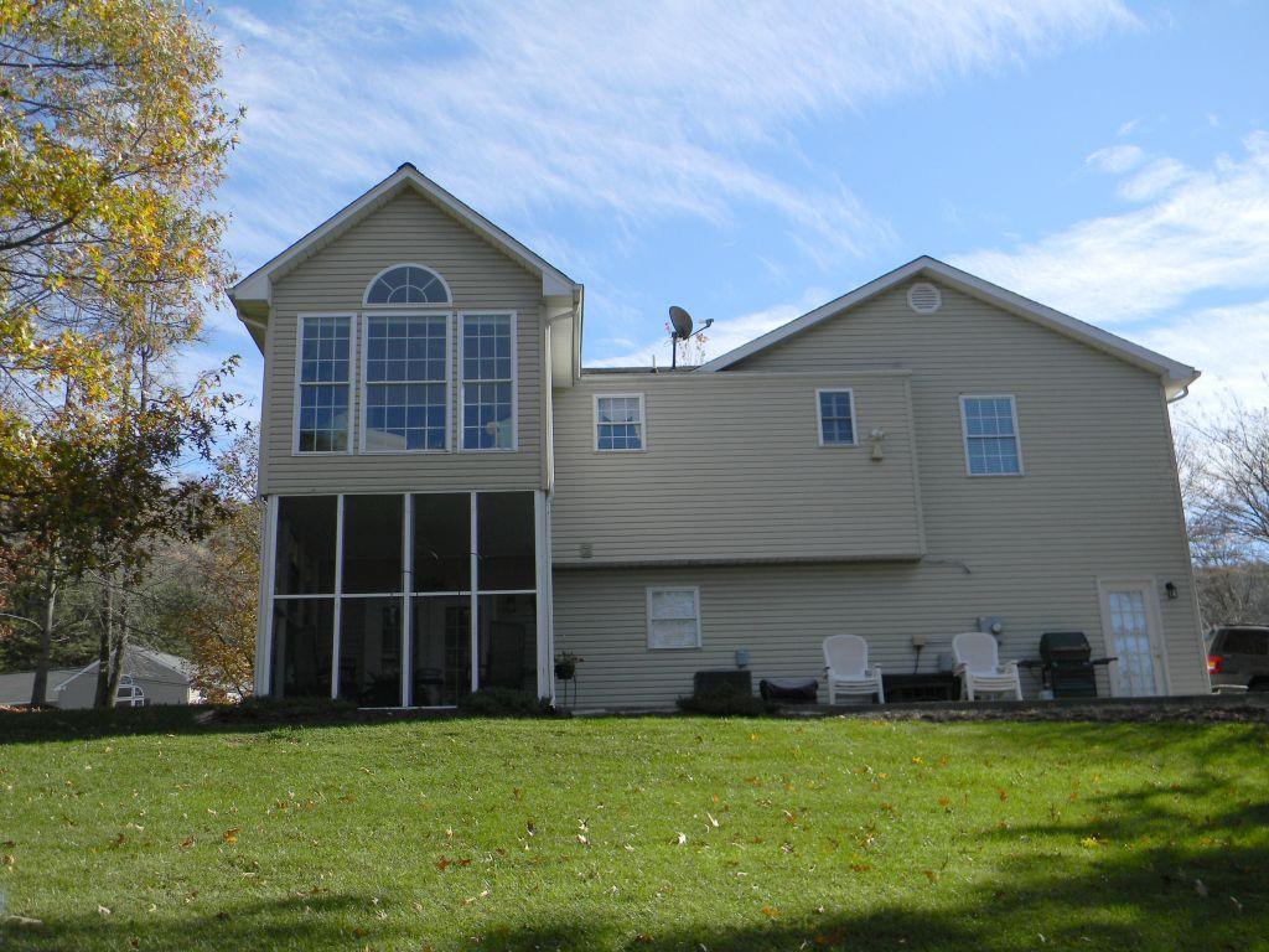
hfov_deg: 51.4
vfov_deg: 39.7
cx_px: 634
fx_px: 1320
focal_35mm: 36
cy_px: 476
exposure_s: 1/608
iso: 80
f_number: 3.7
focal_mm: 6.4
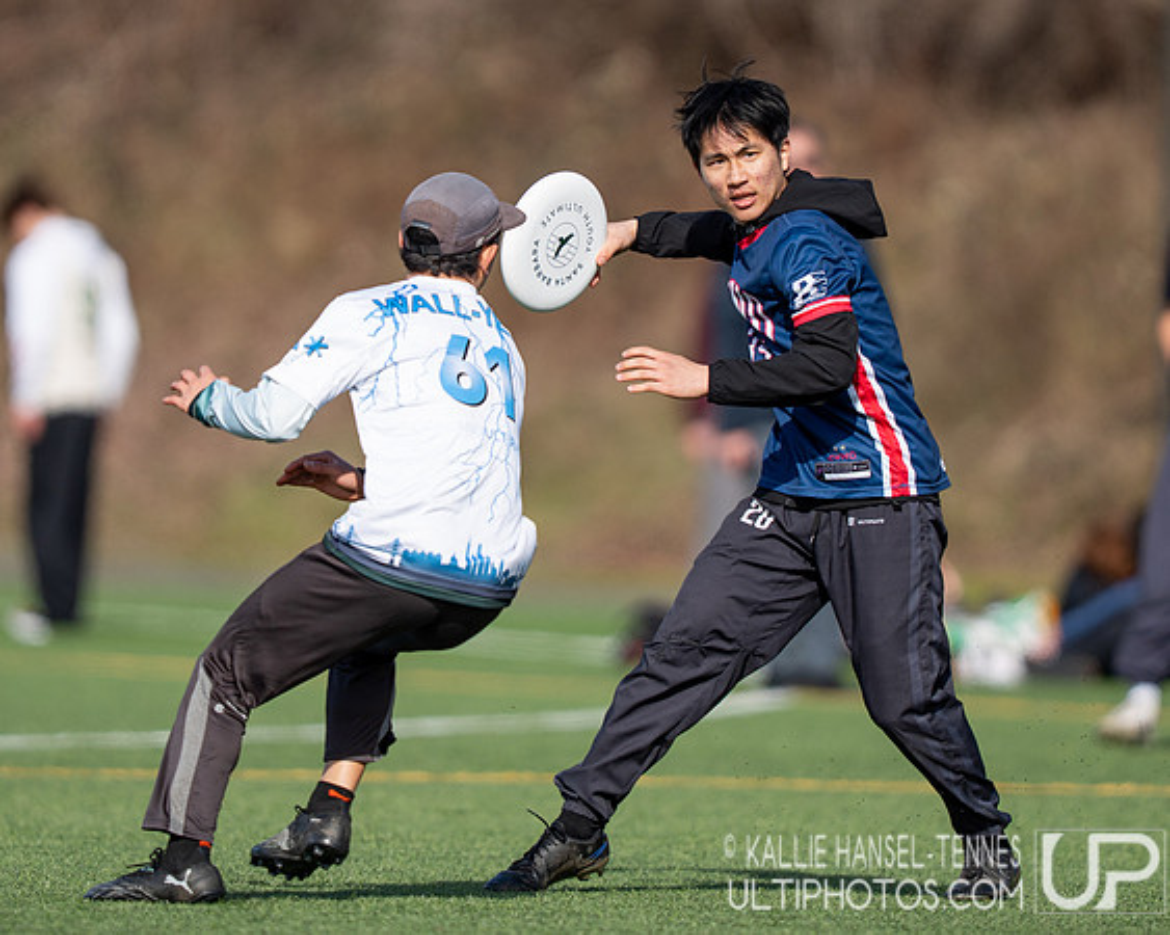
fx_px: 24643
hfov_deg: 2.7
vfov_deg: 2.2
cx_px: 691
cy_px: 280
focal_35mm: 712
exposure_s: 1/2000
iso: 100
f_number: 2.8
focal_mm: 400
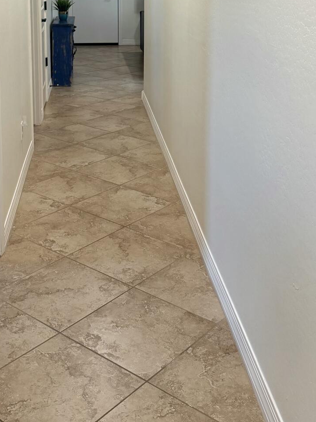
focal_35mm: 50
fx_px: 609
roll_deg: +0.1
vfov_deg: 36.2
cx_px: 141
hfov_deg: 29.1
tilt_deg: -8.3
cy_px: 54
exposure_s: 1/111
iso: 200
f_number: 1.78
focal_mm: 6.76
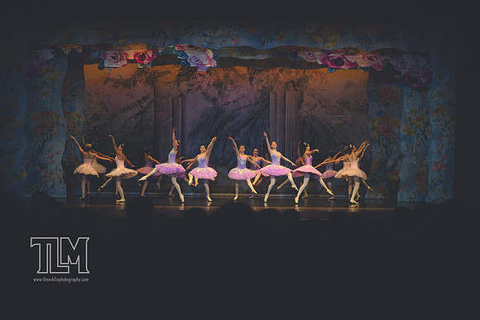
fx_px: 934
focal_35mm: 70
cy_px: 160
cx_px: 240
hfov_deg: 28.8
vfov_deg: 19.5
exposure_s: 1/500
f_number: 2.8
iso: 720
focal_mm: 70
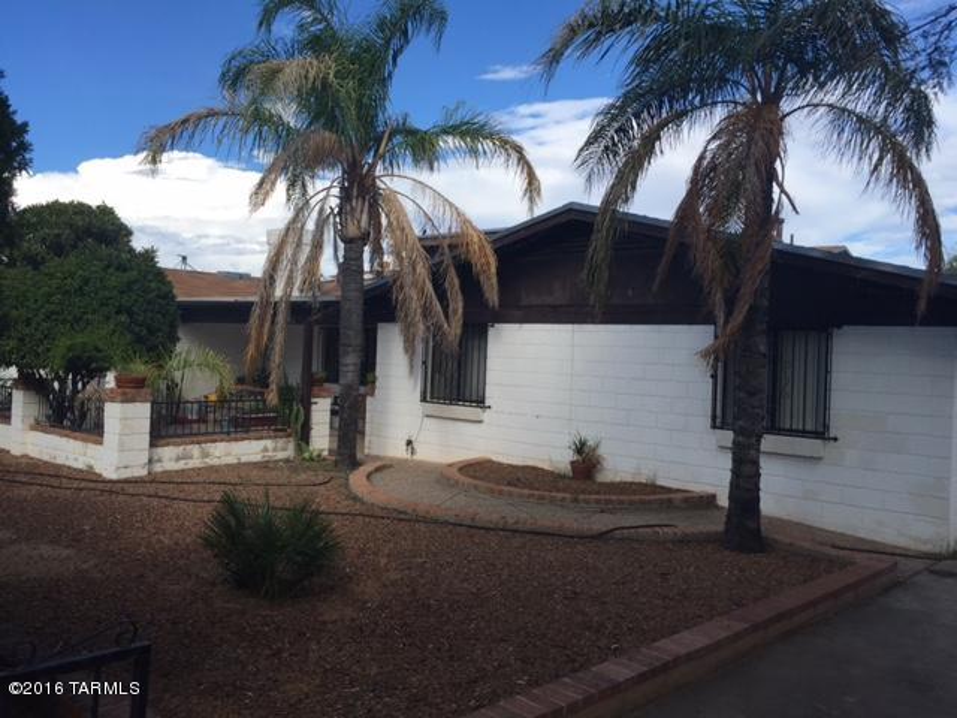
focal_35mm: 29
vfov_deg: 48.2
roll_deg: -2.3
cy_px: 359
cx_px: 478
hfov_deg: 61.7
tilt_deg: +1.2
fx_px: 802
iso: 32
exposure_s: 1/1883
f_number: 2.2
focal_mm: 4.15
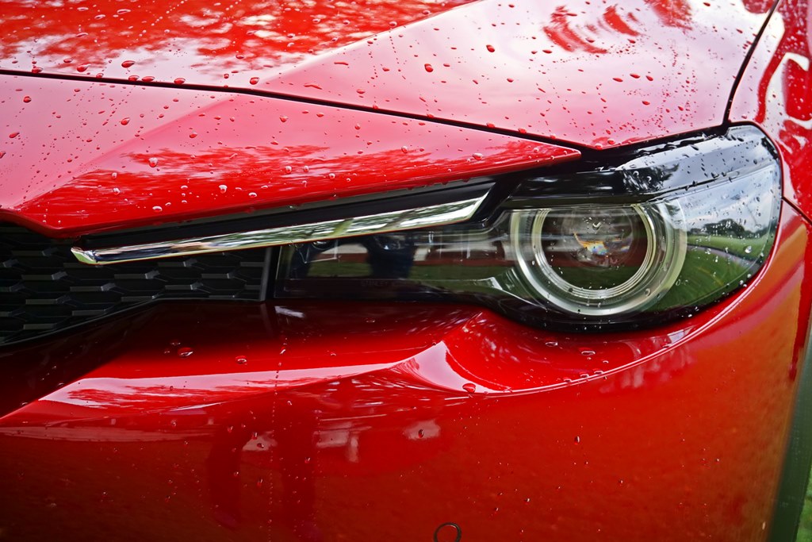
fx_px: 947
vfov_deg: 31.9
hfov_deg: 46.4
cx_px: 406
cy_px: 271
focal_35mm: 42
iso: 640
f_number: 4.5
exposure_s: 1/60
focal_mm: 28
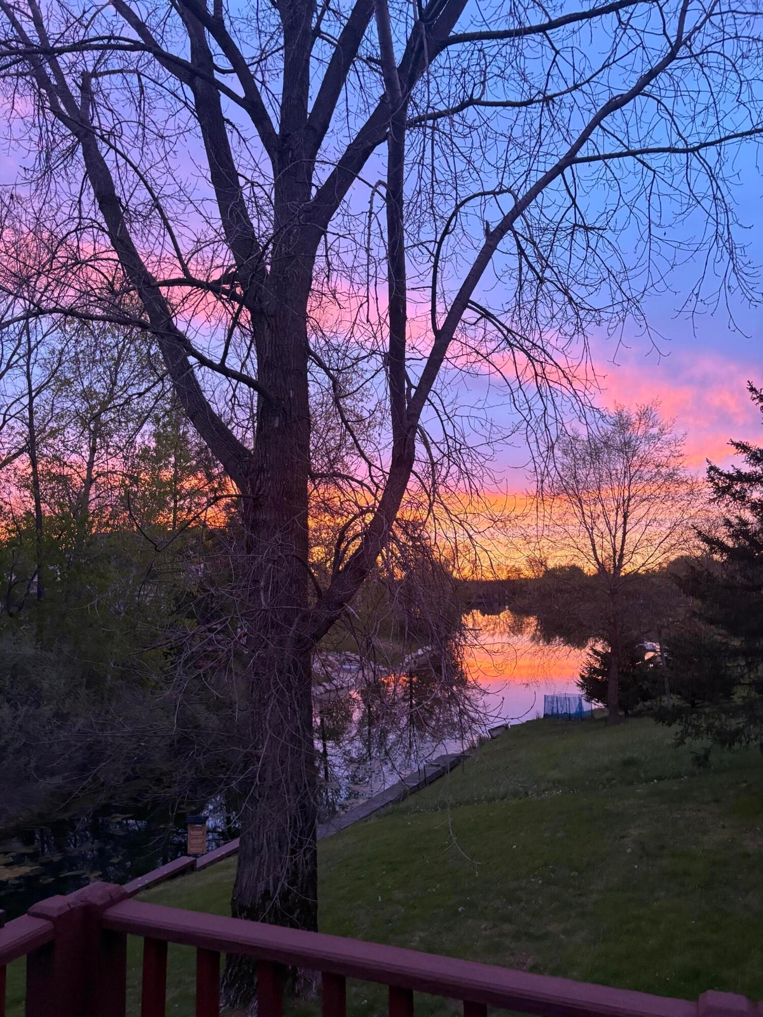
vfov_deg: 67.3
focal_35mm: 26
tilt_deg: +7.7
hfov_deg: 53.1
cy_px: 508
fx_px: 764
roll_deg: +0.5
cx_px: 382
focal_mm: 5.96
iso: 250
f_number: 1.6
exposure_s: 1/60
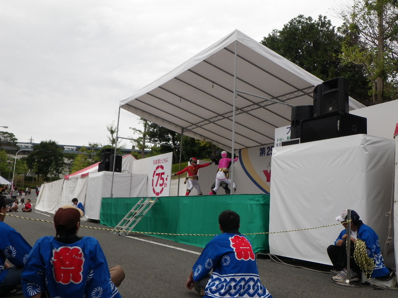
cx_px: 199
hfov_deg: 54.0
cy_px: 149
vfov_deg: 41.8
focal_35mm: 34
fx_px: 391
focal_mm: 6.1
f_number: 4.6
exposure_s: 1/160
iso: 80
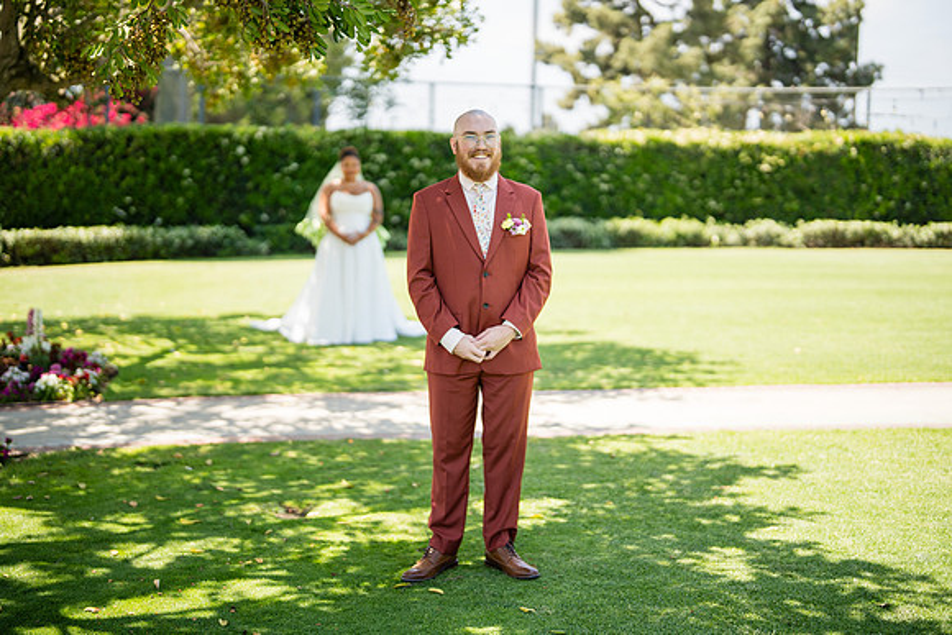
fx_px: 1410
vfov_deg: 25.4
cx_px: 476
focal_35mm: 53
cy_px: 301
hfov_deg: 37.3
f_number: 1.2
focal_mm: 50
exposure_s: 1/2500
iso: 100
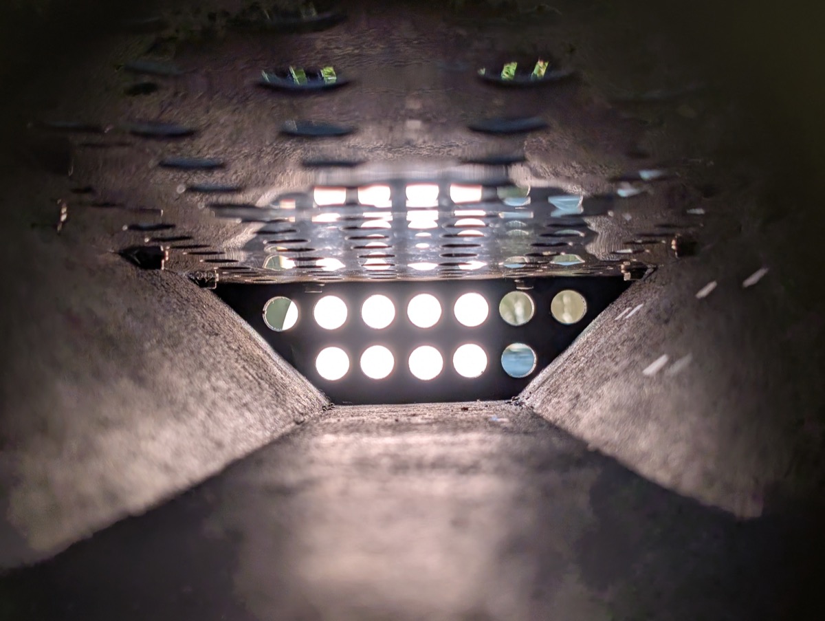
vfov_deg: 29.7
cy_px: 310
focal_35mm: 49
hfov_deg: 38.9
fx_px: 1169
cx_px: 412
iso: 32
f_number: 1.68
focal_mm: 6.9
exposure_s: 1/226
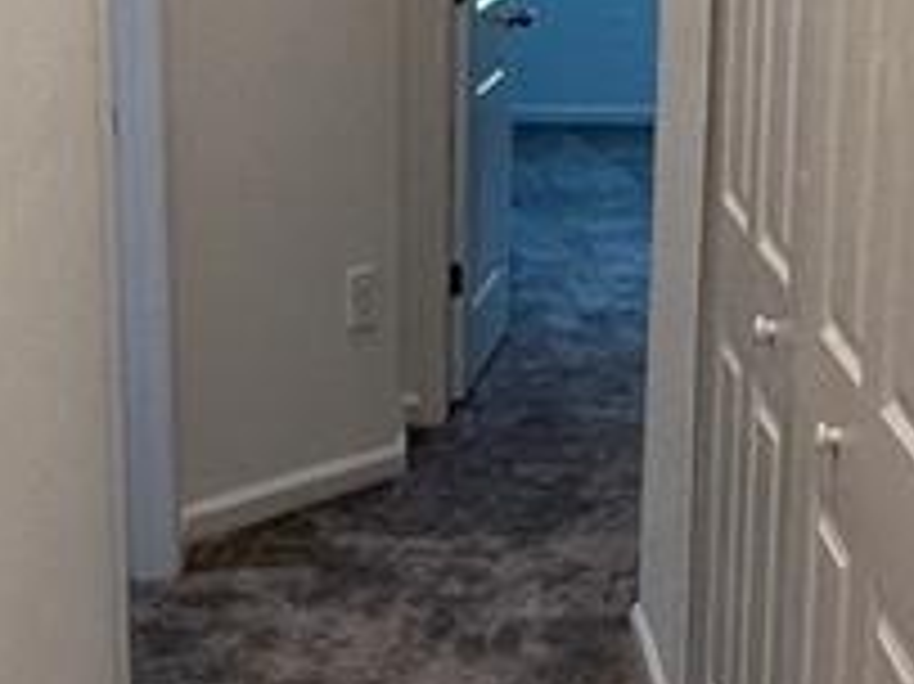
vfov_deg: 19.1
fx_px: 2032
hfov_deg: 25.3
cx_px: 500
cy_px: 315
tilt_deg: -14.1
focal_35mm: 77
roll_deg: -0.5
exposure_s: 1/120
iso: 125
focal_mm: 1.57
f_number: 1.8
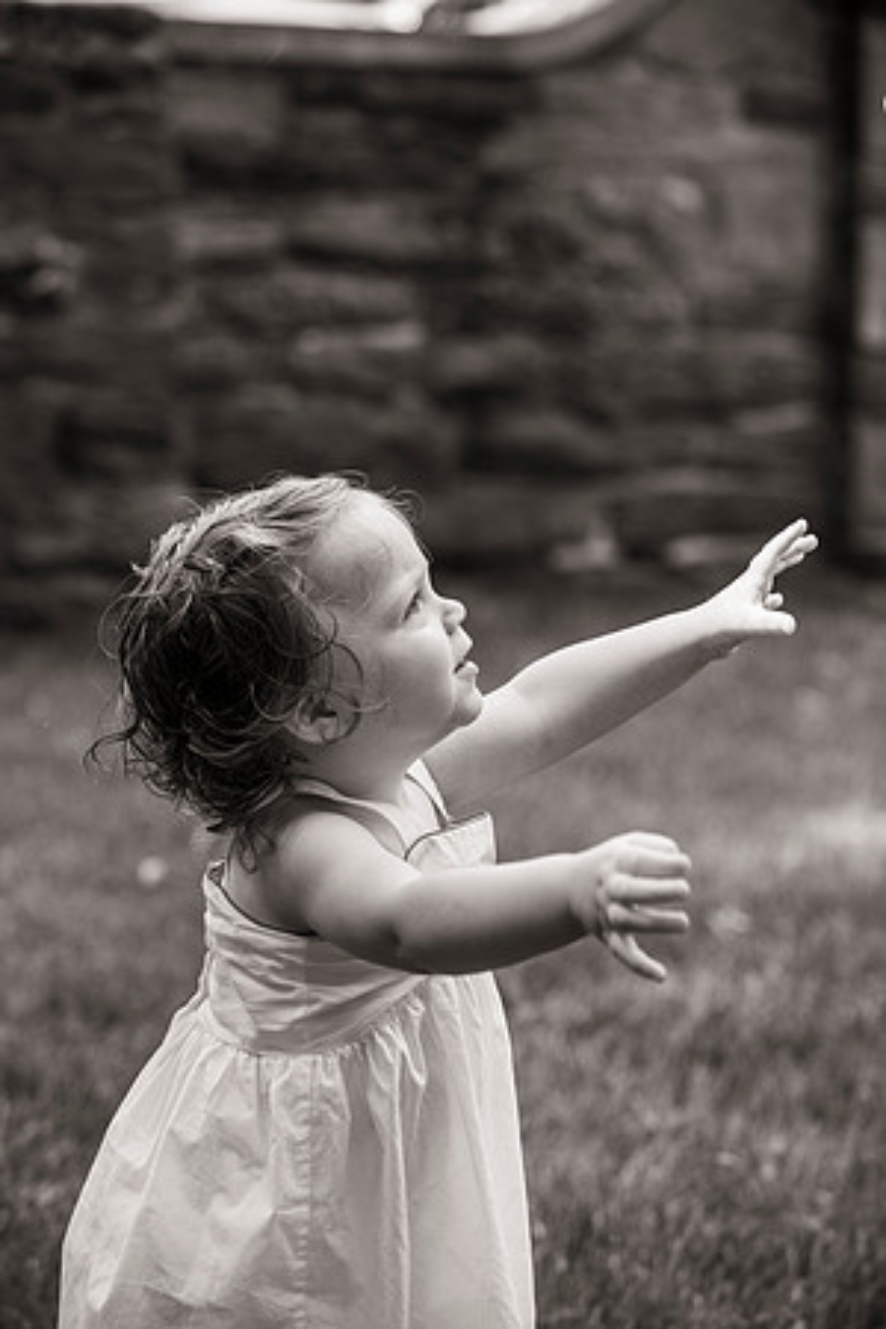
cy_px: 664
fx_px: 3322
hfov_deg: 15.2
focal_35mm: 90
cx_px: 443
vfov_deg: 22.6
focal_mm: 90
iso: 640
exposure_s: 1/400
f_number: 4.5
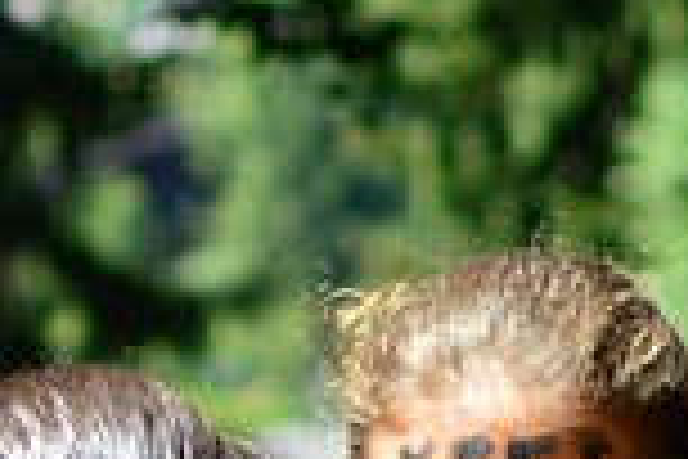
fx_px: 6714
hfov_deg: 5.9
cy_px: 727
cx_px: 504
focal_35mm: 351
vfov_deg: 3.9
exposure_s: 1/4000
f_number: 1.8
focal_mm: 35
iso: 200
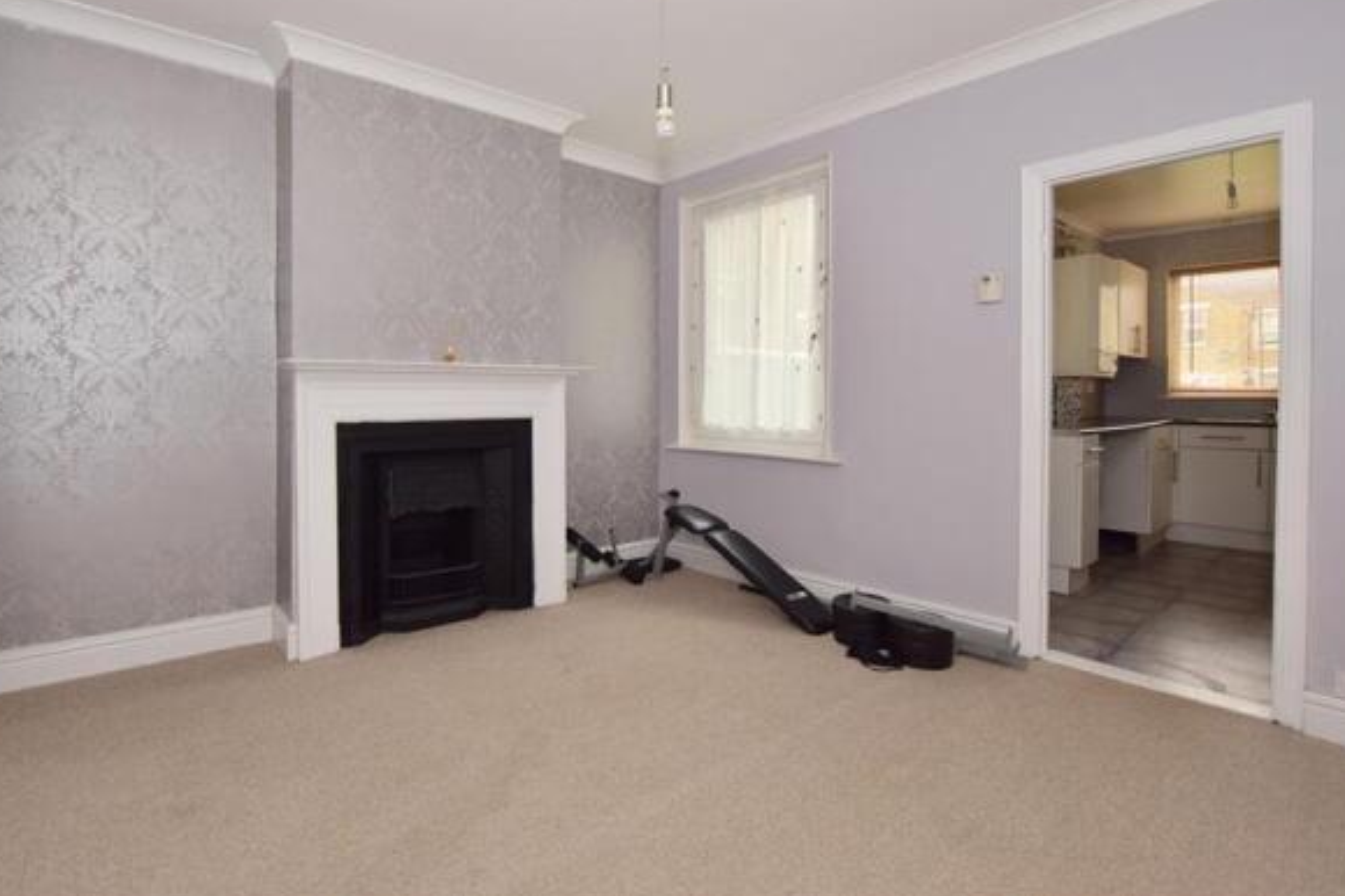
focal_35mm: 17
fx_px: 635
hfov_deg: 93.1
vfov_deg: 70.2
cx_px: 616
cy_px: 398
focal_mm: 10
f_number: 5.6
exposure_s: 1/125
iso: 400
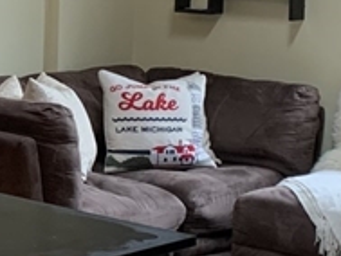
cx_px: -260
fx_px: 1390
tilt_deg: -5.7
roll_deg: -0.7
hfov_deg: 12.8
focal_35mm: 141
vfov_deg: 10.5
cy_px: 38
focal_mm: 4.25
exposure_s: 1/60
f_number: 1.8
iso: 160
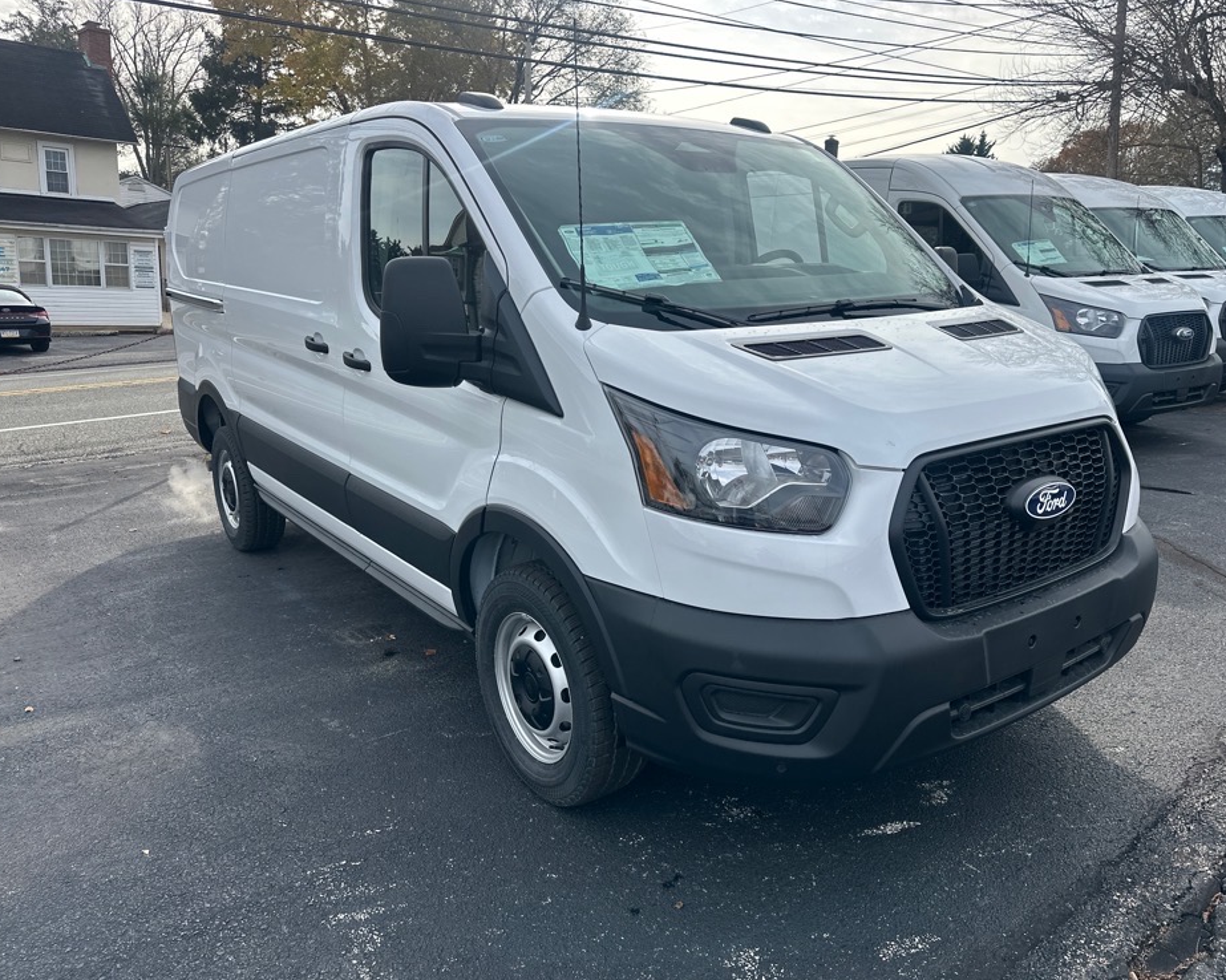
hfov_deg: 65.9
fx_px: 943
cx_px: 661
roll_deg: -2.0
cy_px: 481
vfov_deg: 54.9
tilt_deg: -11.6
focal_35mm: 26
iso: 80
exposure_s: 1/2809
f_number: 1.78
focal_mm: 6.86
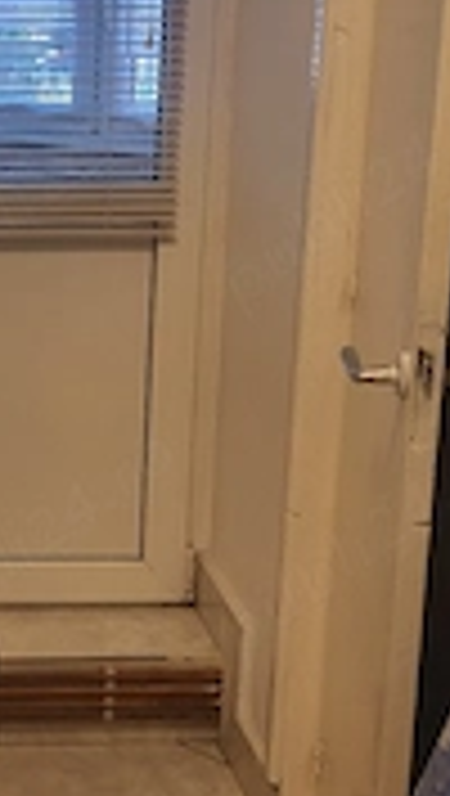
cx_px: -198
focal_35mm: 64
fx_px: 1353
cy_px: 256
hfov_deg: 17.3
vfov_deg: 32.5
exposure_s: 1/101
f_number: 1.8
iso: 125
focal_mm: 5.4
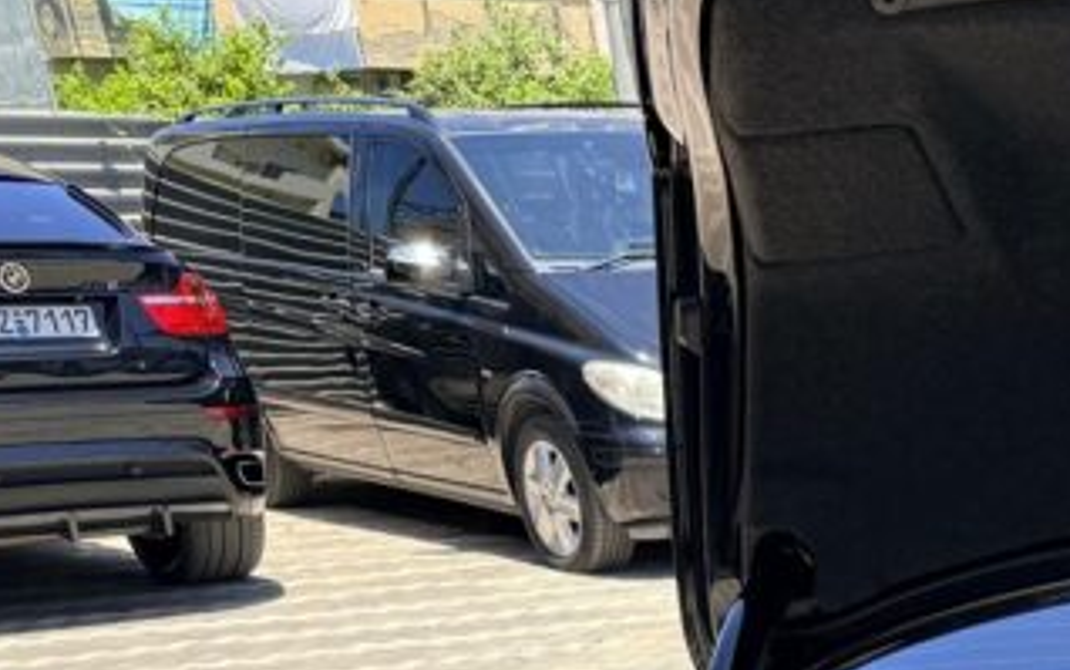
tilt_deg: -22.9
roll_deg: -0.4
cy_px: 1276
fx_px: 2392
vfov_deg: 13.9
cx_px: 1625
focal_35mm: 82
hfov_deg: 21.1
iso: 80
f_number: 1.78
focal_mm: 6.76
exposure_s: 1/2053
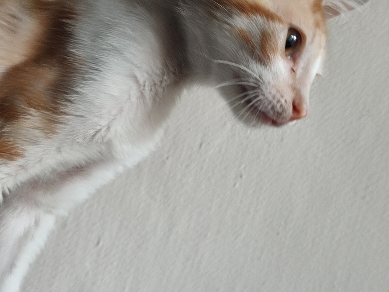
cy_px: 146
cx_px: 194
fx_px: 270
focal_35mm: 24
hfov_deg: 71.6
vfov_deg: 56.8
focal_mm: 5.89
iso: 674
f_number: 1.89
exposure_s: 1/33
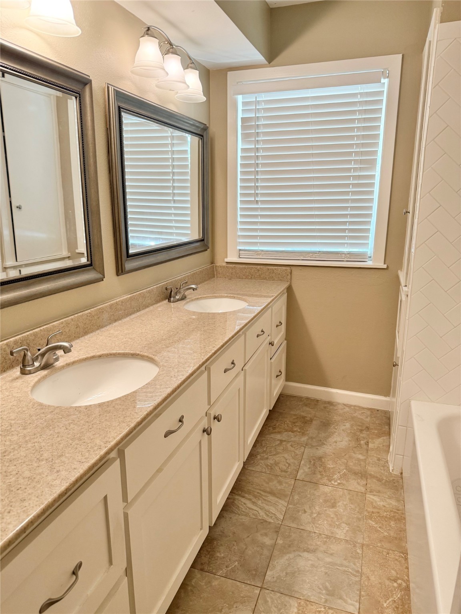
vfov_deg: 71.6
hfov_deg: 56.8
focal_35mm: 24
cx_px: 230
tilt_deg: -12.7
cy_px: 307
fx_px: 426
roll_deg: -2.1
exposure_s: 1/60
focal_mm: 6.76
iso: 160
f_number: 1.78
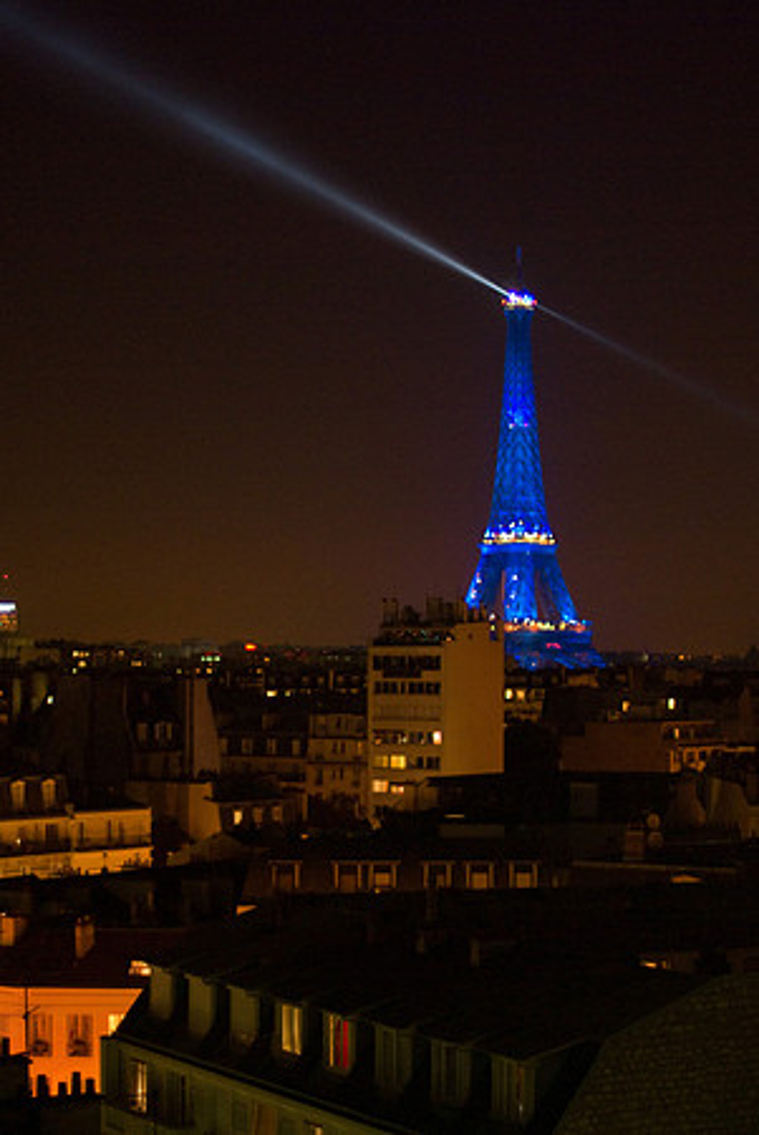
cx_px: 380
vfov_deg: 27.0
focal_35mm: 75
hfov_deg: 18.2
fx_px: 2366
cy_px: 568
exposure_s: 1/10
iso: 800
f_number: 1.4
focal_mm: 50
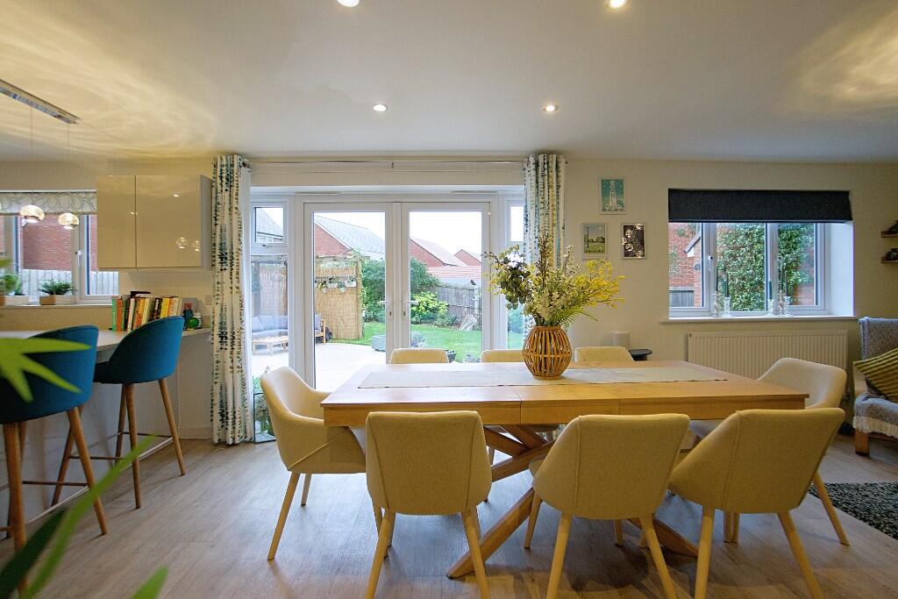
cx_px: 449
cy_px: 300
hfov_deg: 100.4
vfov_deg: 77.3
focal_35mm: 15
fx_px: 374
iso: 500
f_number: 4
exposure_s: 1/160
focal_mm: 10
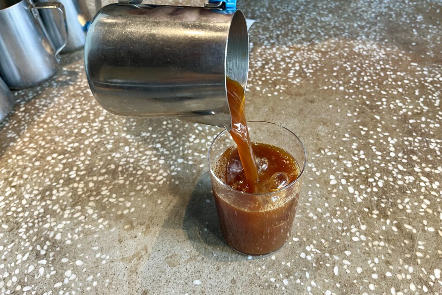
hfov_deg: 65.5
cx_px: 227
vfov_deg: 46.4
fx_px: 344
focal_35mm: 28
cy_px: 141
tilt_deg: -47.6
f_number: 1.6
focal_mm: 5.1
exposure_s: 1/81
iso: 125
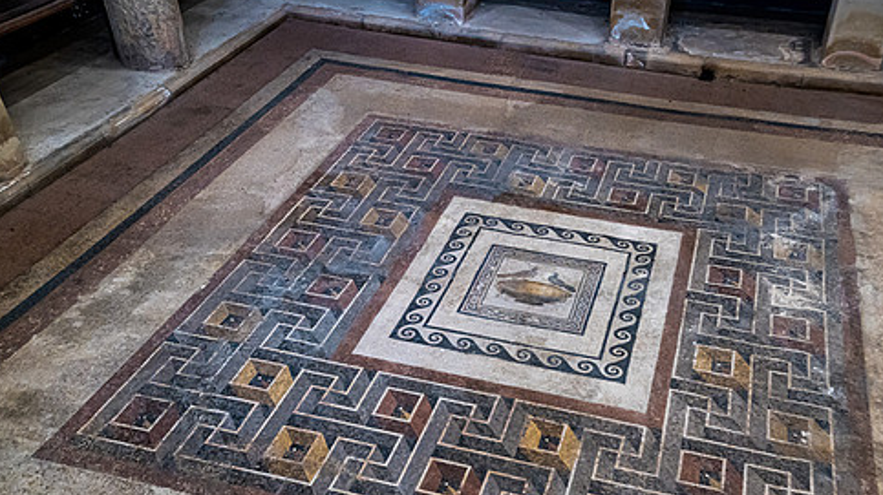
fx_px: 796
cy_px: 328
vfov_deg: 34.3
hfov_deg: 57.7
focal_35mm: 34
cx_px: 519
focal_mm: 18
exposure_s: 1/30
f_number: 3.5
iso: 1250
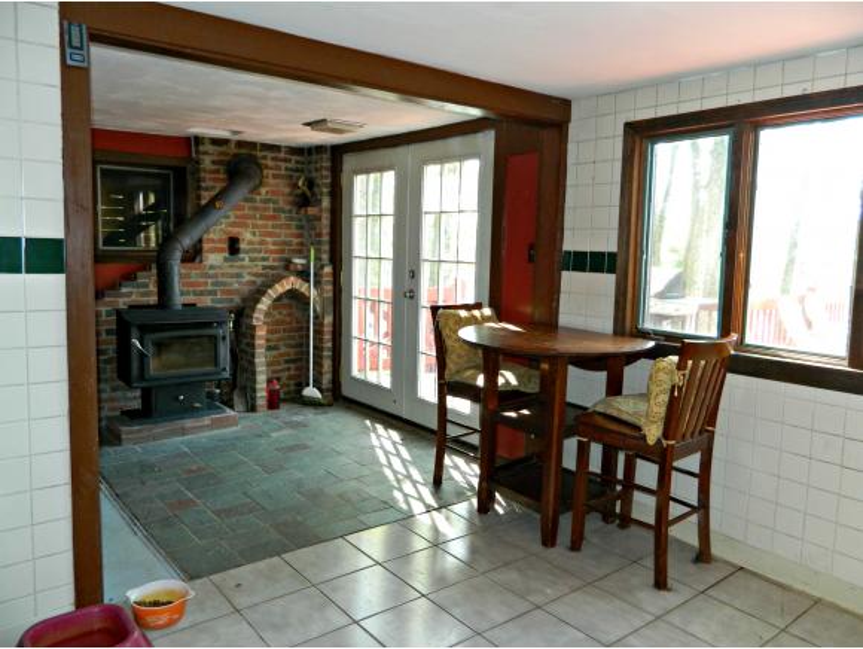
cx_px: 432
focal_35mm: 25
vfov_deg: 54.9
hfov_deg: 69.3
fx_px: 624
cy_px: 324
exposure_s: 1/30
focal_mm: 4.5
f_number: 3.1
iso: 200
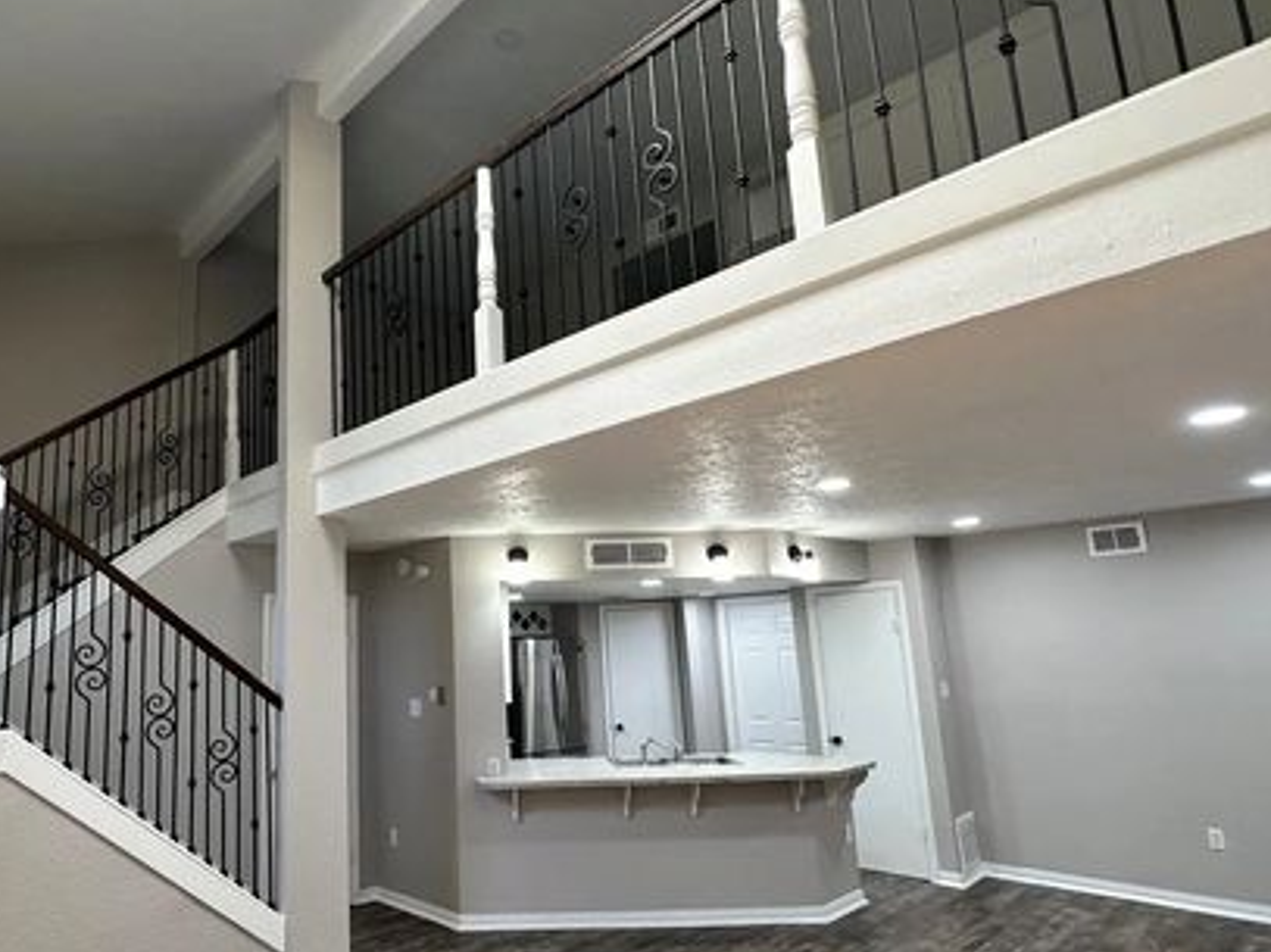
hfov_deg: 75.0
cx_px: 475
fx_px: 808
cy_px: 512
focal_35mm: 22
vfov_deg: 61.0
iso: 200
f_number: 2.2
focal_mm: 2.22
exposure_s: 1/120
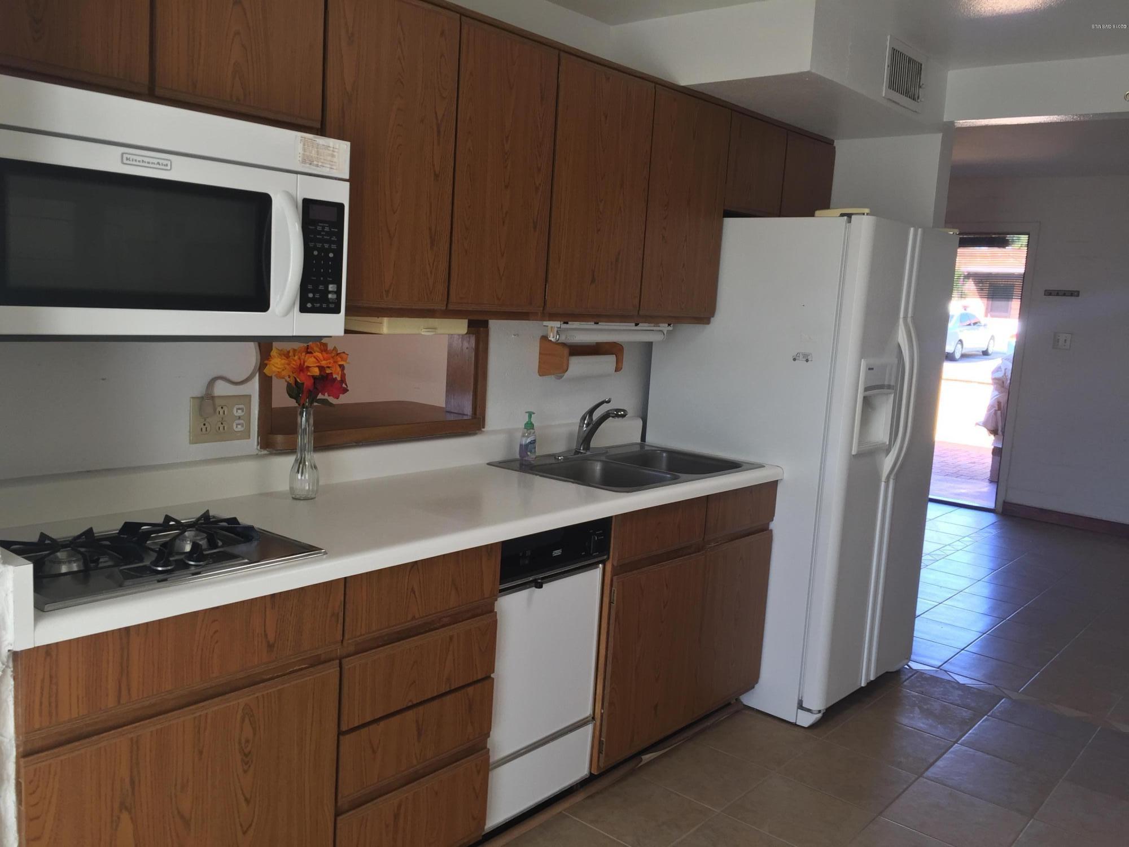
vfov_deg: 48.2
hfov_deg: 61.7
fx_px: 946
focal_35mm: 29
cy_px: 424
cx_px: 564
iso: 32
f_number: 2.2
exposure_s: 1/40
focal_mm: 4.15
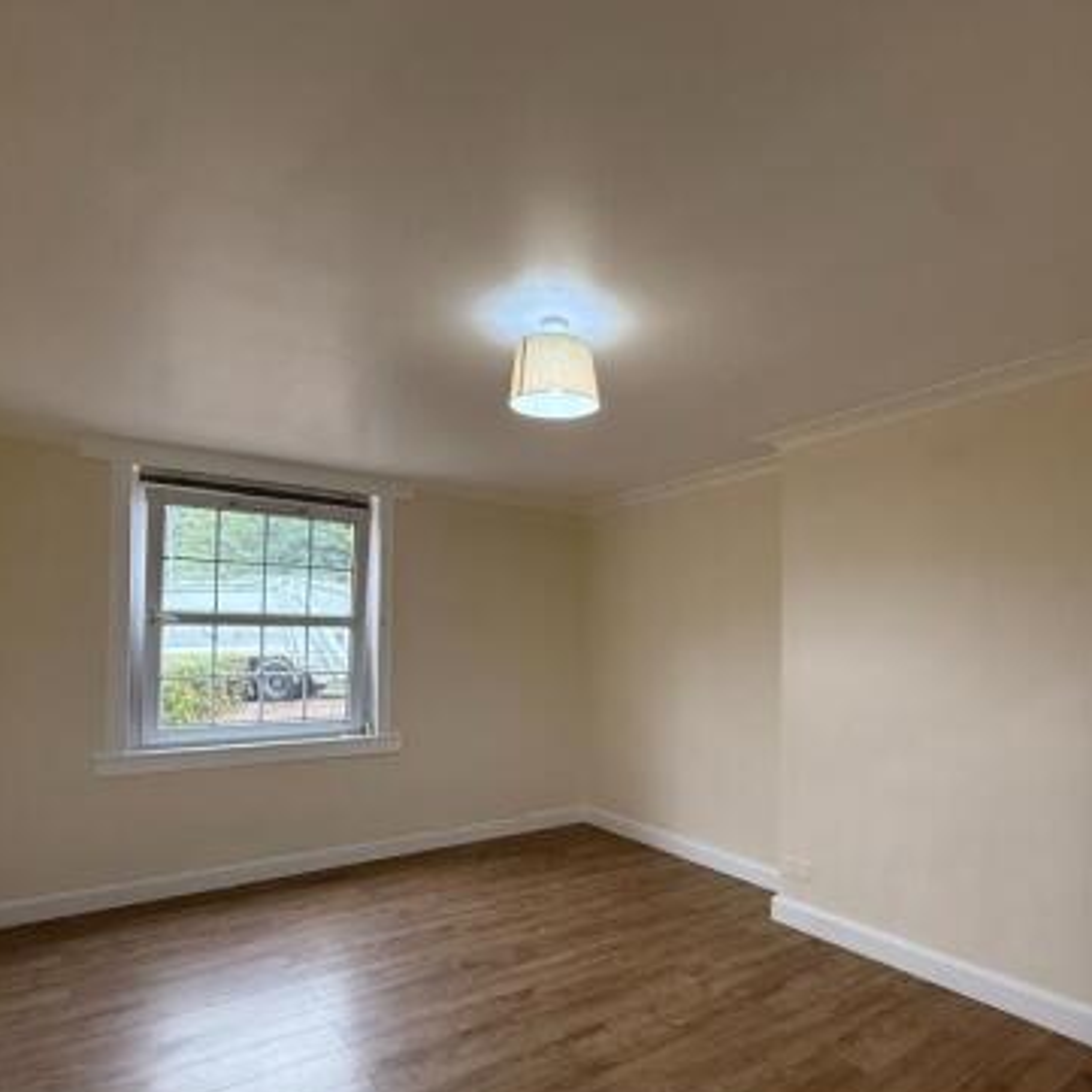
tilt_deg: +0.8
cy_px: 634
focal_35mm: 20
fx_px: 714
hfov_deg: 74.4
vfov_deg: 74.3
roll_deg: -0.1
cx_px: 628
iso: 320
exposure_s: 1/100
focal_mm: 2.22
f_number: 2.2
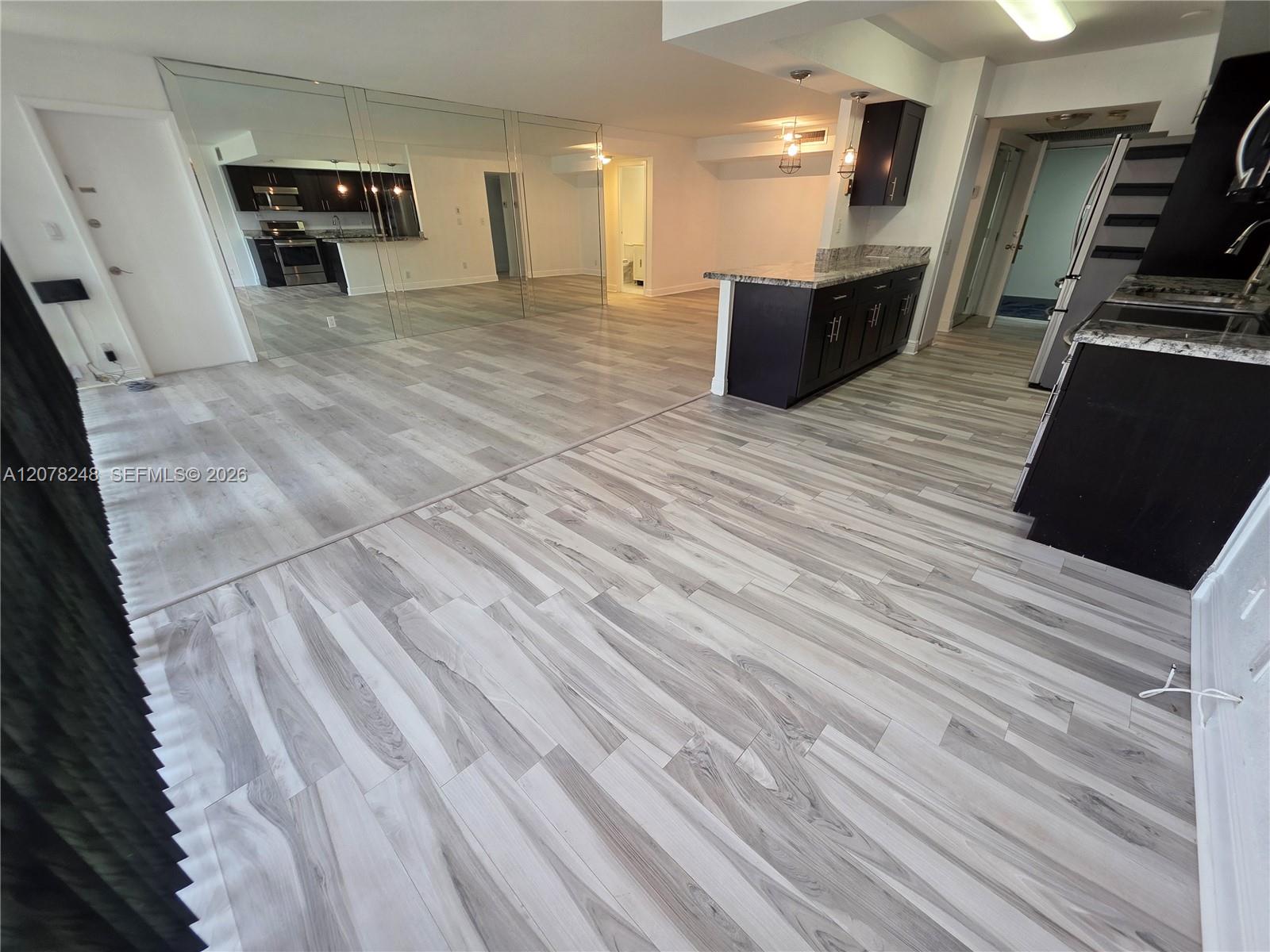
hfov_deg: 106.2
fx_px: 477
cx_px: 635
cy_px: 476
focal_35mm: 13
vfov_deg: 89.9
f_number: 1.9
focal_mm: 2.2
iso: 100
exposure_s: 1/120
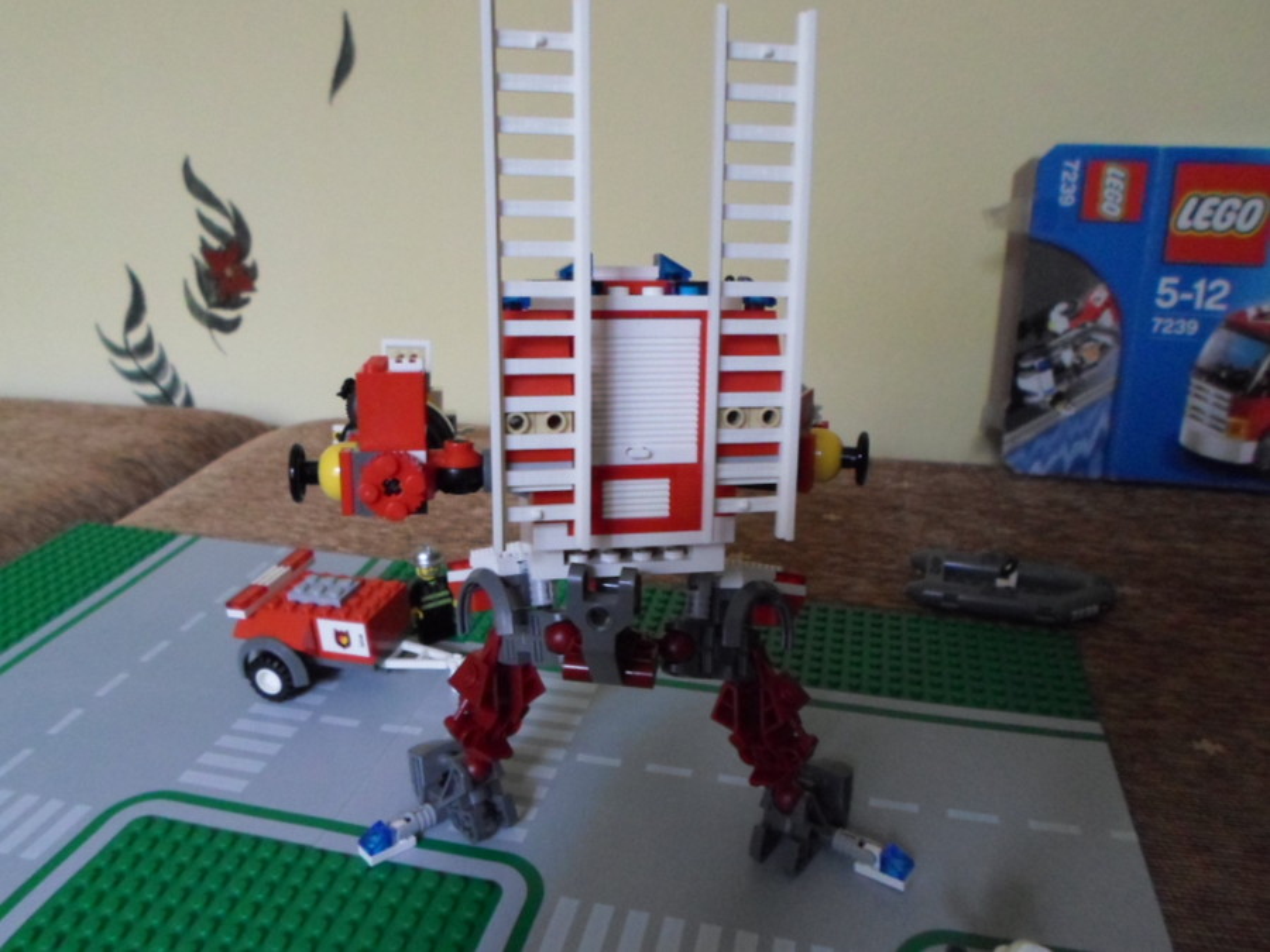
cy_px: 476
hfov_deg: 69.4
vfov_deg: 54.9
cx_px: 635
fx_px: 917
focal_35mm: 25
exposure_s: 1/10
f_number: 2.5
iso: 400
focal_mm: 4.5
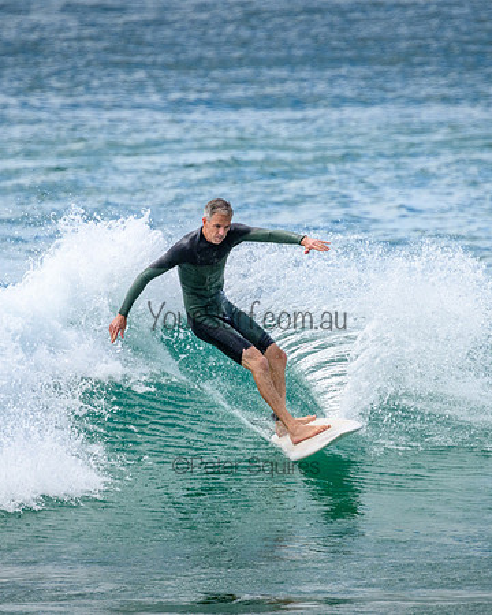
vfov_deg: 1.7
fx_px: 20498
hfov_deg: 1.4
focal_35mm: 1126
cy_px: 308
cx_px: 246
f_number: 11
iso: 1100
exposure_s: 1/2000
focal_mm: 800
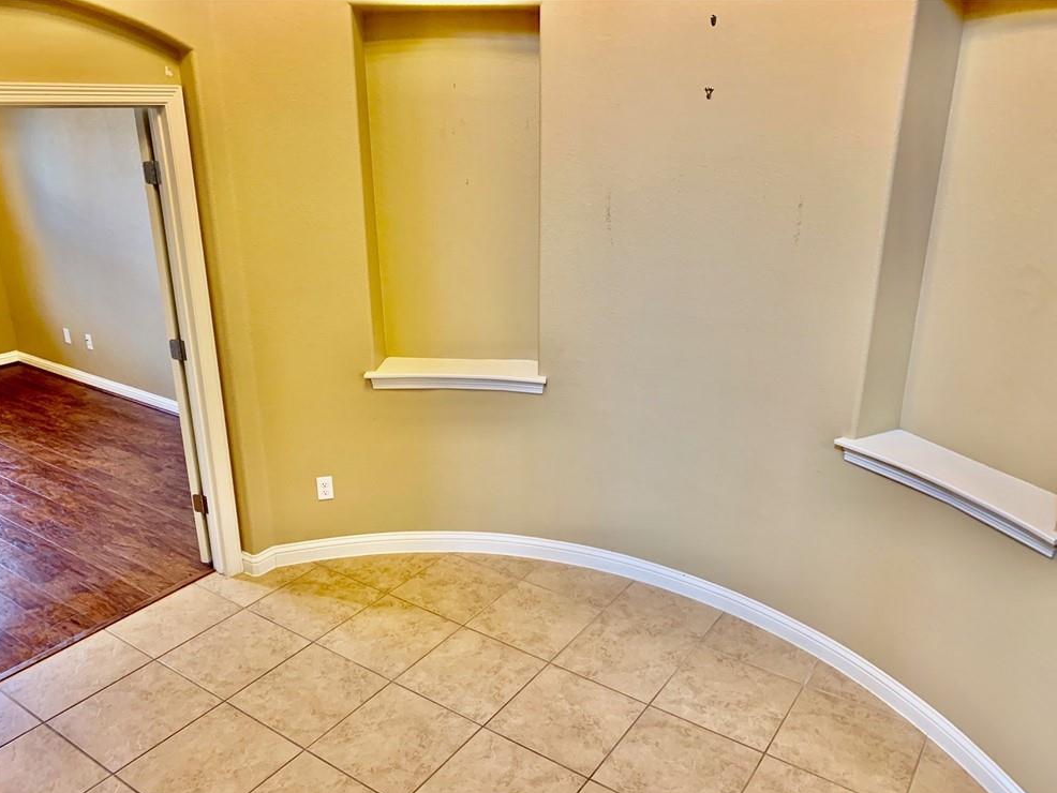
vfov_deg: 51.4
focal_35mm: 27
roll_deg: -0.5
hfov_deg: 65.3
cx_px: 525
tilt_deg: -18.7
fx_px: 825
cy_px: 409
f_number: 1.8
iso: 160
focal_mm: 4.25
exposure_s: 1/60
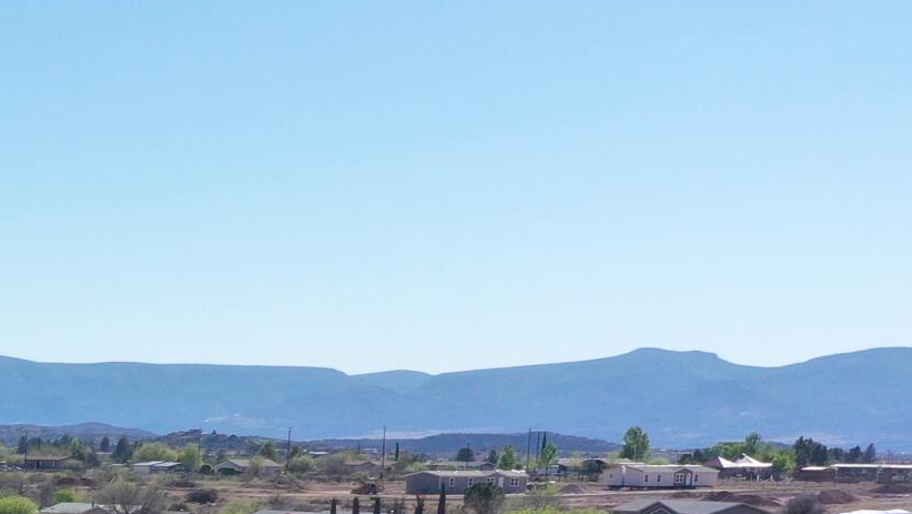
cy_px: 889
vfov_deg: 10.7
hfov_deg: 17.2
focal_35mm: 107
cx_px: -602
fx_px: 2588
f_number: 5
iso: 100
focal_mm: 10.26
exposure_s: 1/640
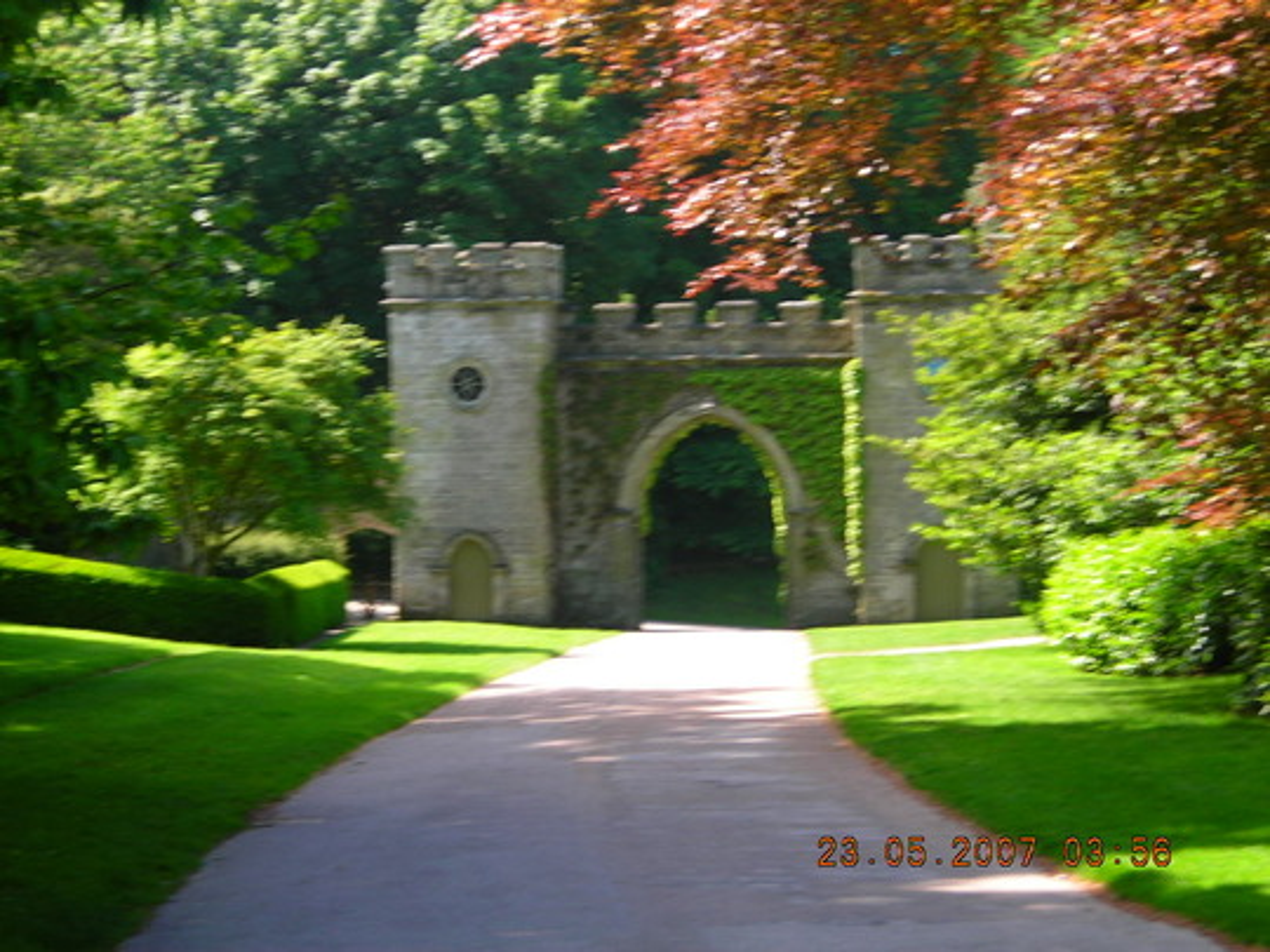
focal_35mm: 90
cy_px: 476
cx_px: 635
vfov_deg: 16.4
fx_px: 3302
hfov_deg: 21.8
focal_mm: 14.8
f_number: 4.6
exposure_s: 1/71.7
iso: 50
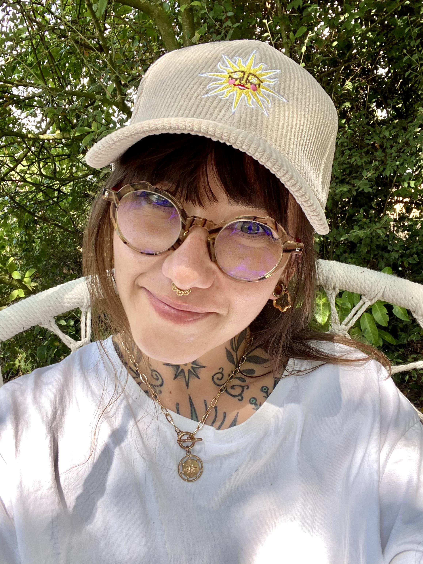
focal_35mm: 30
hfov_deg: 46.8
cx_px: 212
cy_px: 282
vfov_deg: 60.0
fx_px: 489
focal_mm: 2.71
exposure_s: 1/122
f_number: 2.2
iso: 40
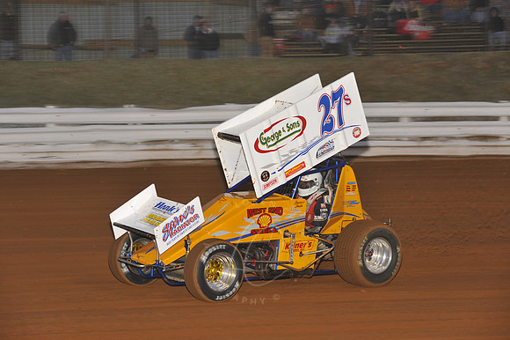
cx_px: 255
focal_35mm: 120
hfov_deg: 17.1
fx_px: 1699
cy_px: 170
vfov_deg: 11.4
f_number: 7.1
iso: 800
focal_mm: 120
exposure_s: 1/250
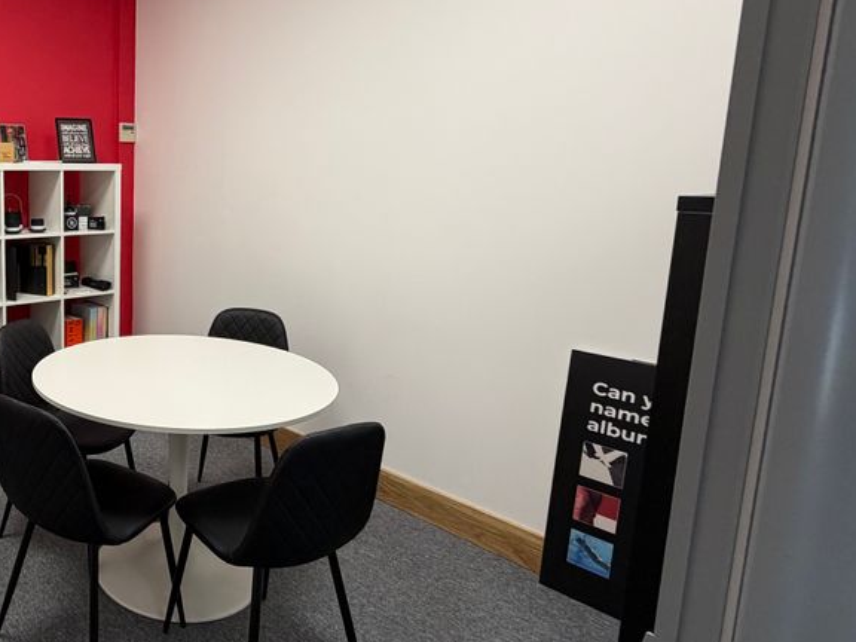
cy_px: 273
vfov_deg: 51.2
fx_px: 668
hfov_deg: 56.8
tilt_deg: -7.7
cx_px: 95
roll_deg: +0.9
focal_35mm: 27
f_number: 2.2
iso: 200
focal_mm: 2.22
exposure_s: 1/100
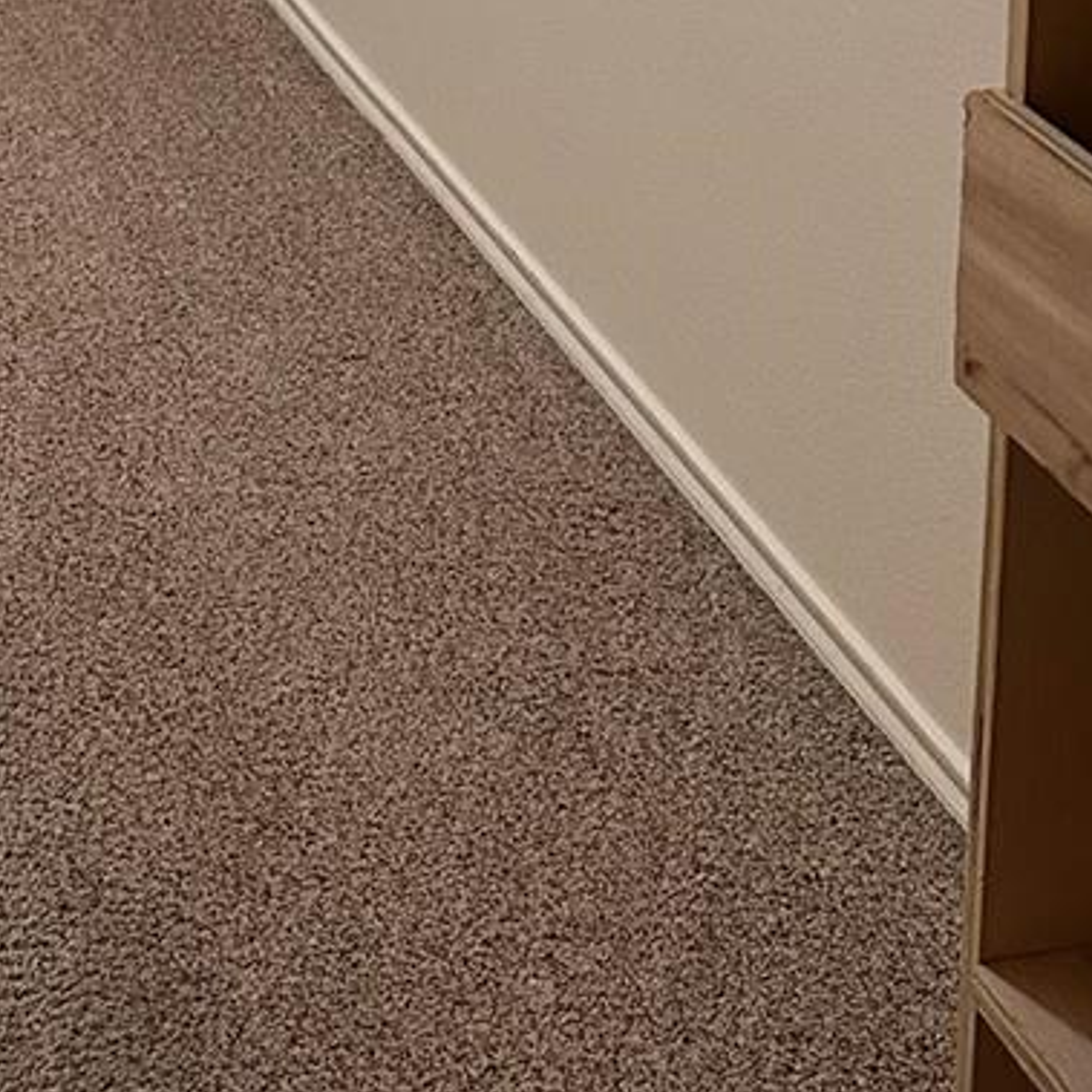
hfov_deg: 19.6
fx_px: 3069
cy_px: -467
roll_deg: +1.1
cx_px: 12
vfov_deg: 18.3
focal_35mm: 86
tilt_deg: -12.6
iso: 320
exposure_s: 1/60
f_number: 1.78
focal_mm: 6.86
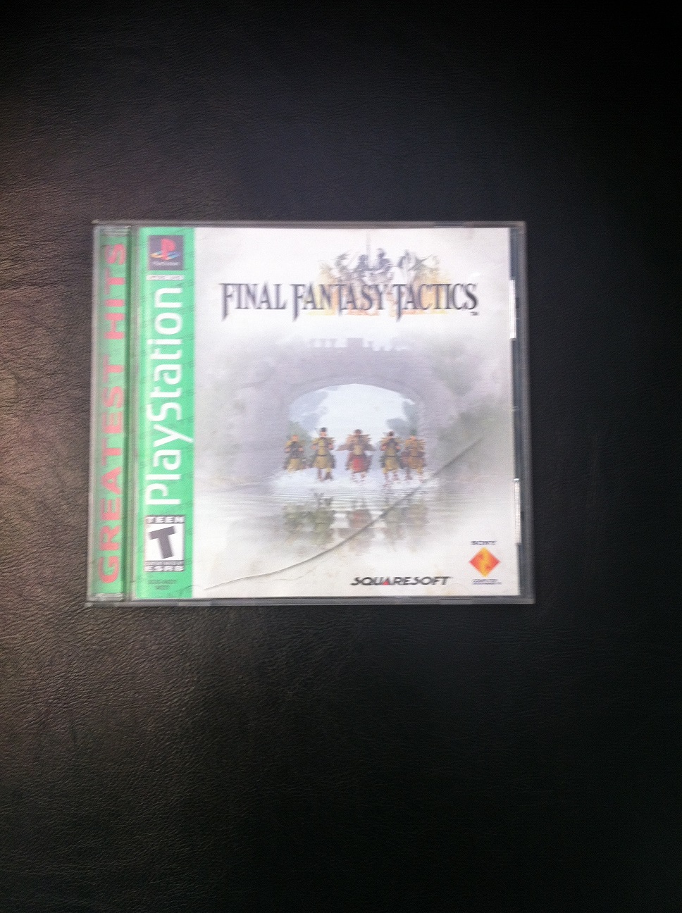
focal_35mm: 35
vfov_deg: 52.7
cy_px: 456
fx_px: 922
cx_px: 341
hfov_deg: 40.6
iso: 100
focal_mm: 3.85
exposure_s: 1/15
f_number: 2.8
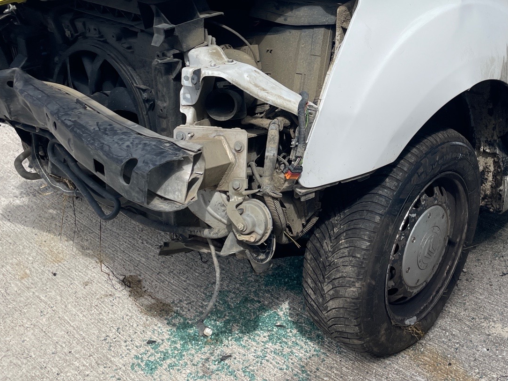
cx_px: 331
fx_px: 675
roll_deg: -1.4
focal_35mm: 46
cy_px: 51
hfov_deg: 40.8
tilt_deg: -15.7
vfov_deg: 30.4
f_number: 1.6
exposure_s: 1/3610
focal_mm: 4.2
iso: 32
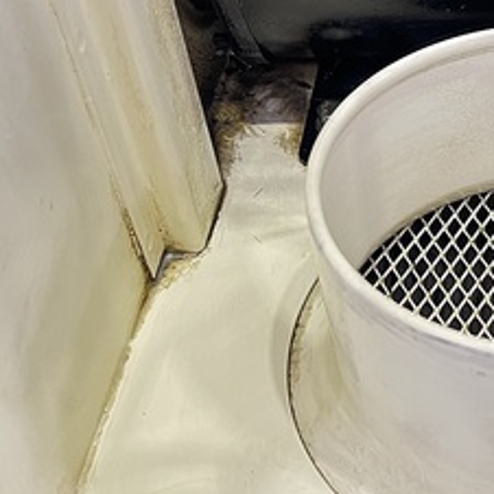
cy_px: 243
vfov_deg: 26.5
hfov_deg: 25.1
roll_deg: +1.0
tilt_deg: -44.8
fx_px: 1049
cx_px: 507
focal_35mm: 65
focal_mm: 5.7
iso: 400
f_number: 1.5
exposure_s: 1/60
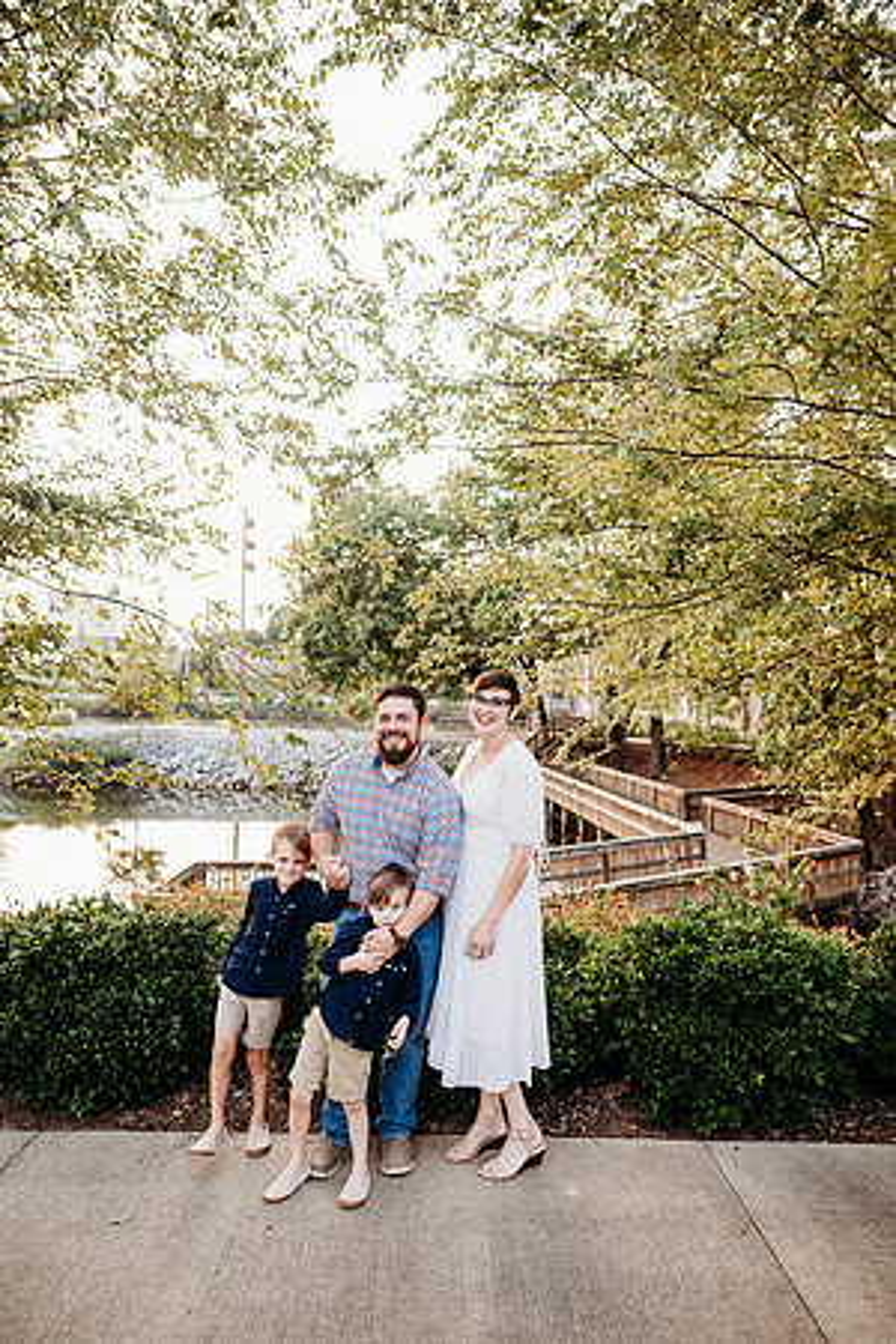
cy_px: 672
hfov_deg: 53.1
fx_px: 896
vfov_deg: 73.7
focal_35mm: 24
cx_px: 448
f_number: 3.2
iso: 320
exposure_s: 1/200
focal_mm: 24
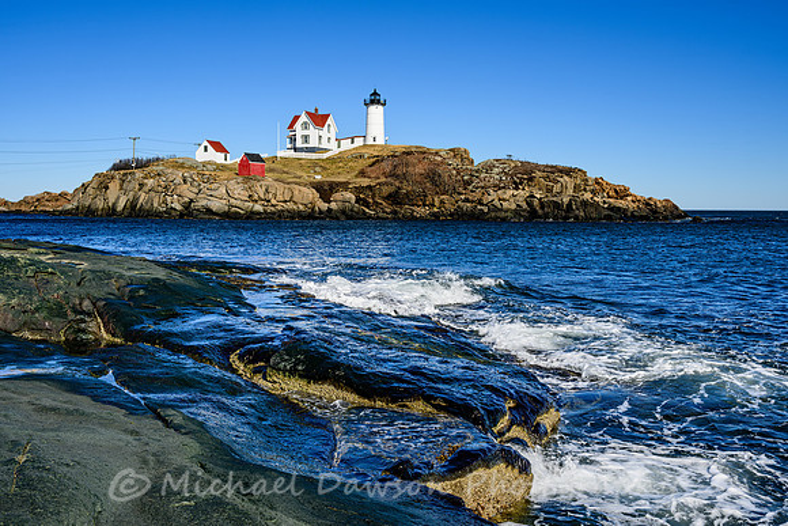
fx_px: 722
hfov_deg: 57.2
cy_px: 263
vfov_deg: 40.0
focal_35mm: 33
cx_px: 394
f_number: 16
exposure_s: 1/80
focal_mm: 33
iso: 64
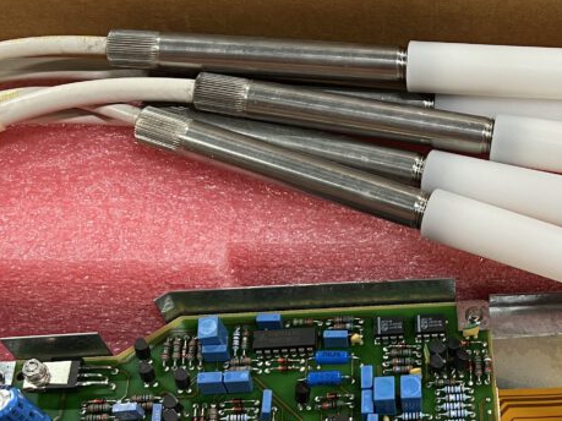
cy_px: 240
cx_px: 459
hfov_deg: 32.2
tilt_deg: -56.6
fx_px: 941
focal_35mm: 58
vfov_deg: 25.2
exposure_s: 1/50
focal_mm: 5.7
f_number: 1.5
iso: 160
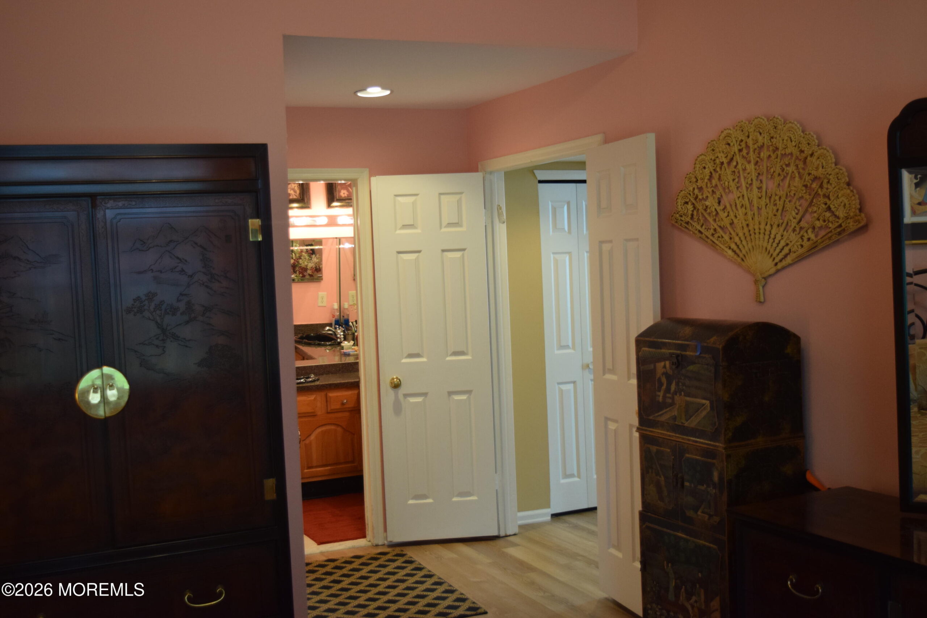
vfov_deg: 30.9
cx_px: 464
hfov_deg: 45.0
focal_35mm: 44
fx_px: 1120
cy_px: 309
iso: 800
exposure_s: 1/60
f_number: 4.2
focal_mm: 29
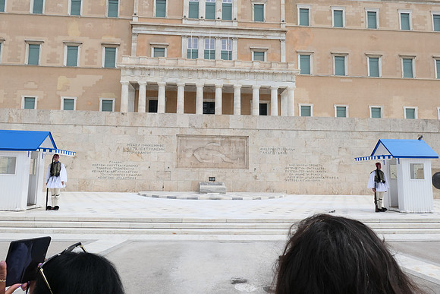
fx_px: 293
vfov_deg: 53.2
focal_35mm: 24
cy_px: 147
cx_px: 220
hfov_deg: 73.7
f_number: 5.6
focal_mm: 8.9
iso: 200
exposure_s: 1/1000
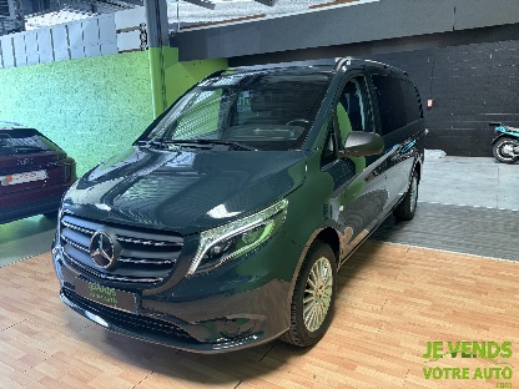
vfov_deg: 53.1
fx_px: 390
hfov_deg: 67.3
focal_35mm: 26
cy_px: 194
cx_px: 260
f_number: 1.6
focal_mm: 5.96
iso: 80
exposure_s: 1/49
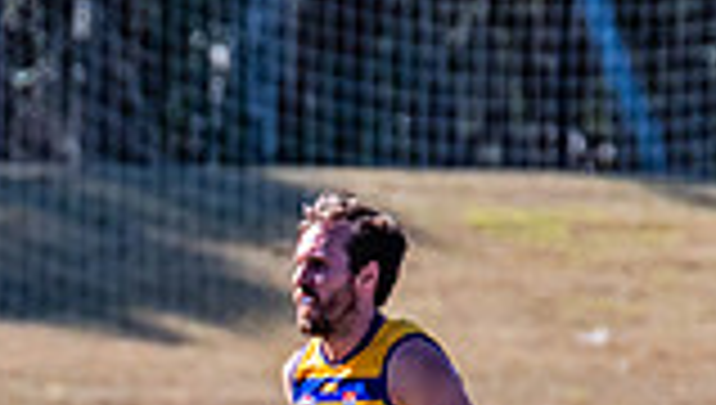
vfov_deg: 0.7
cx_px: -449
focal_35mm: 1691
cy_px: 783
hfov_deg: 1.3
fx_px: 32153
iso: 800
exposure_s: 1/1600
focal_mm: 420
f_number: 7.1
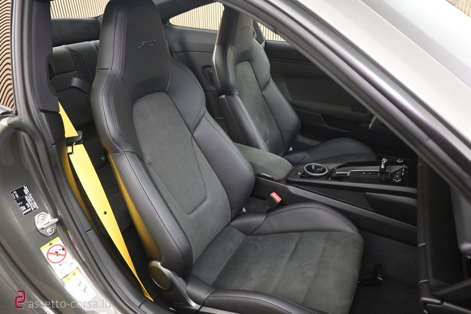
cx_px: 236
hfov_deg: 73.7
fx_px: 314
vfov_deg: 53.2
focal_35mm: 24
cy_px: 157
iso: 1600
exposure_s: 1/25
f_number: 3.5
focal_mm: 16
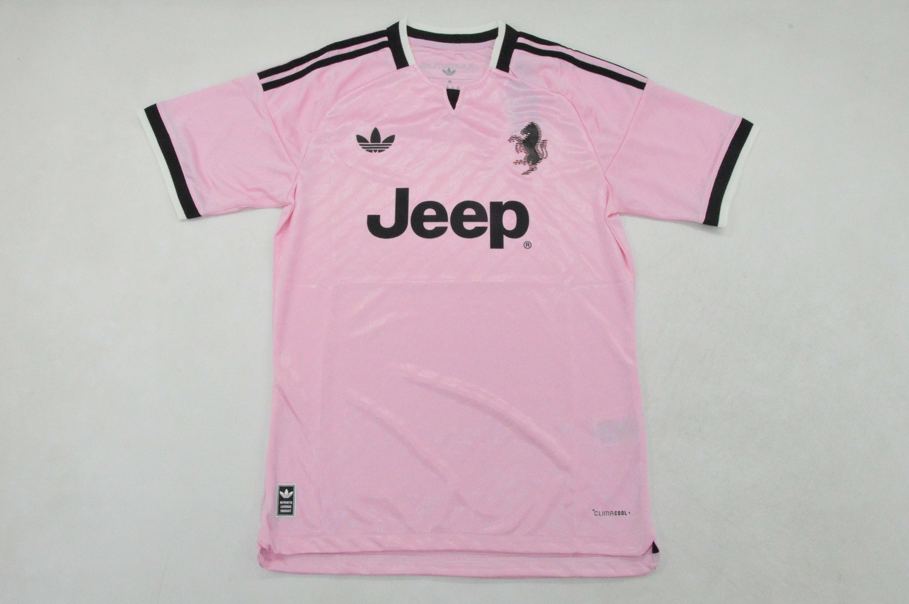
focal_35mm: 33
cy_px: 302
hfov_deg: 57.3
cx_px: 454
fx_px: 833
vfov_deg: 39.9
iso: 6400
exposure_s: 1/200
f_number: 25
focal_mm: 22
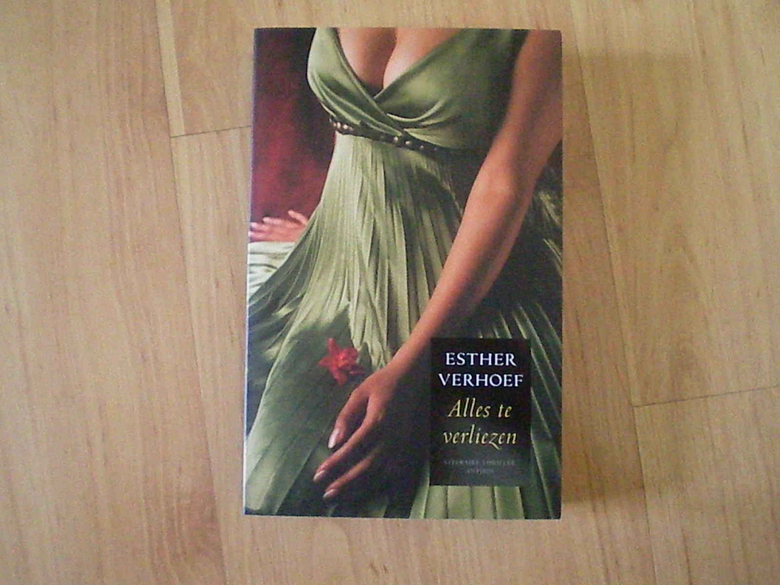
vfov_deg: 37.7
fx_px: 856
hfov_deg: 49.0
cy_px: 292
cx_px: 390
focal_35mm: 38
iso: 1800
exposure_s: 1/57.3
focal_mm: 6.3
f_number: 3.1
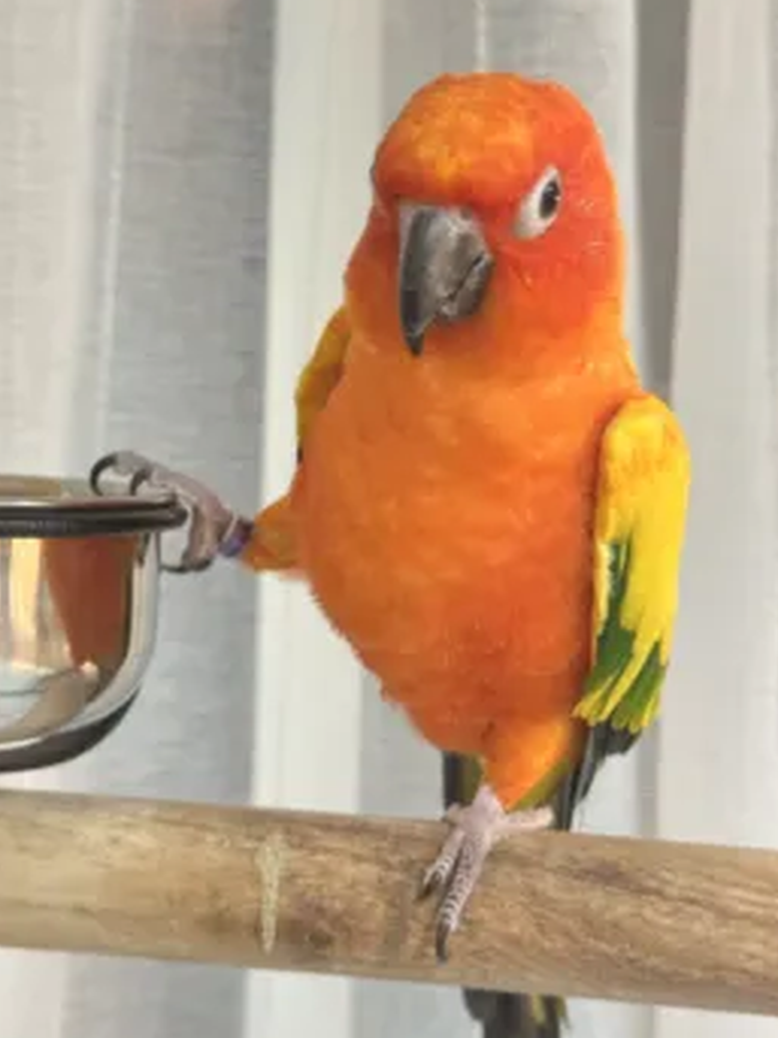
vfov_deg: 34.4
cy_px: 508
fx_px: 1679
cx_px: 345
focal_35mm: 56
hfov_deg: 26.1
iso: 320
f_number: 1.78
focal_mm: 6.86
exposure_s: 1/40
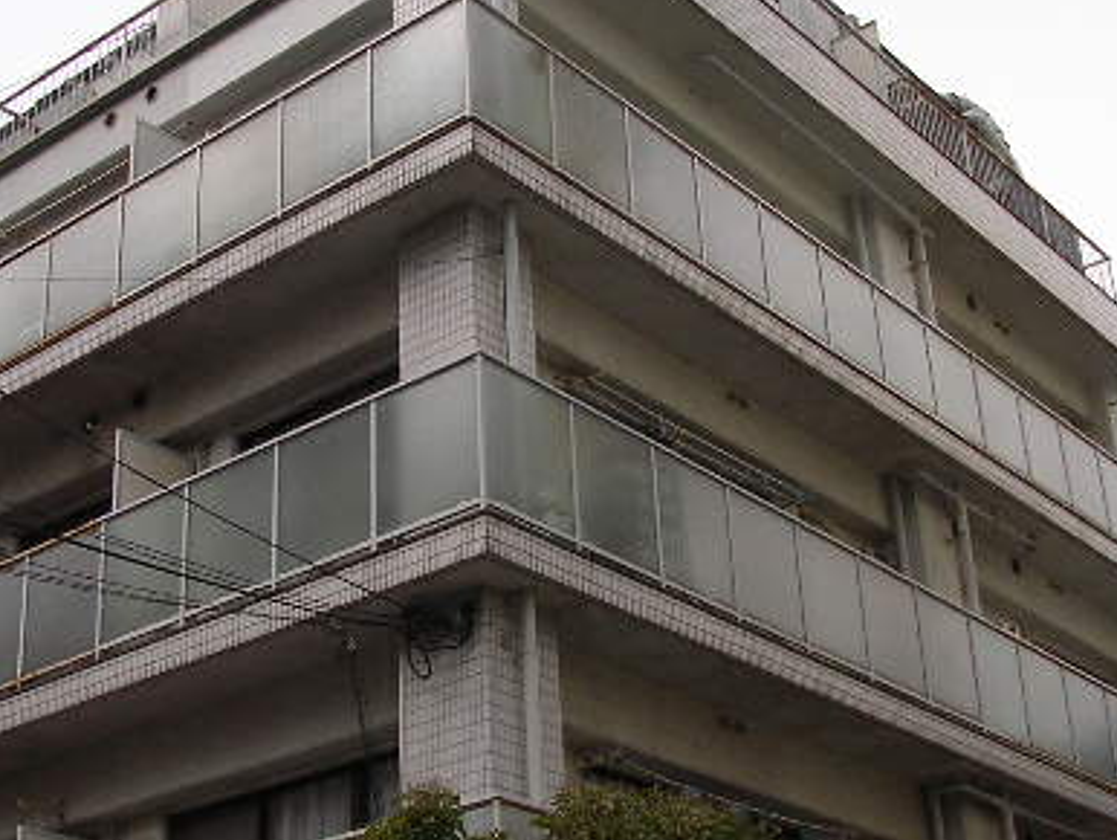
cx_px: 457
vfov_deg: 23.3
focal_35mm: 63
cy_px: 400
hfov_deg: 30.6
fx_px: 2034
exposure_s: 1/473
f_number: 4.1
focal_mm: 5.8
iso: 71
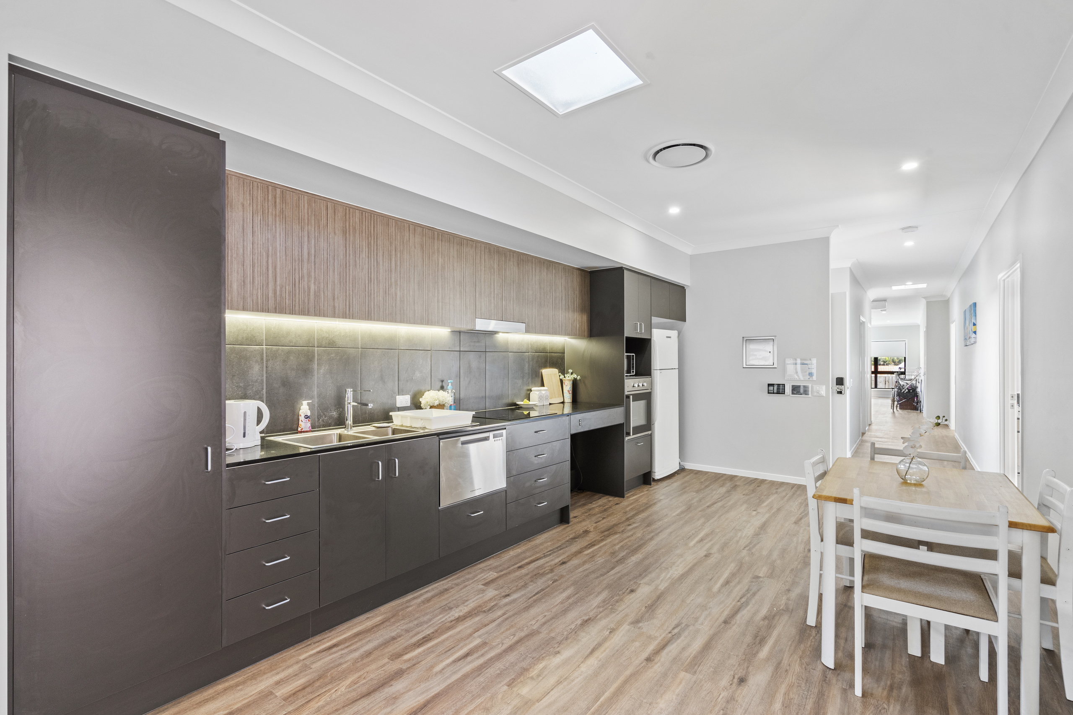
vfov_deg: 73.8
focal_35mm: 16
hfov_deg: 96.7
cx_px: 536
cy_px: 358
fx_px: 477
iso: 1000
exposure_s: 1/3
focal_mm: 16
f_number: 10
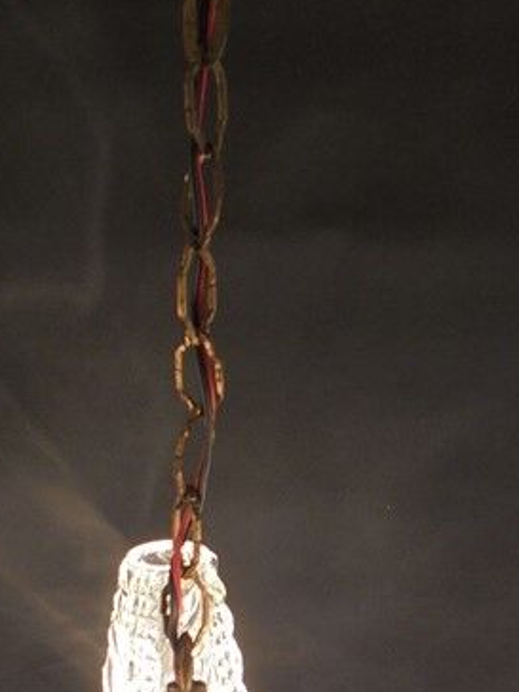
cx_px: 187
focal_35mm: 94
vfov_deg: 20.0
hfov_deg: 15.7
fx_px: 1879
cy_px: 736
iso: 100
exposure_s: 1/30
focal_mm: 6.9
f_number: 4.2
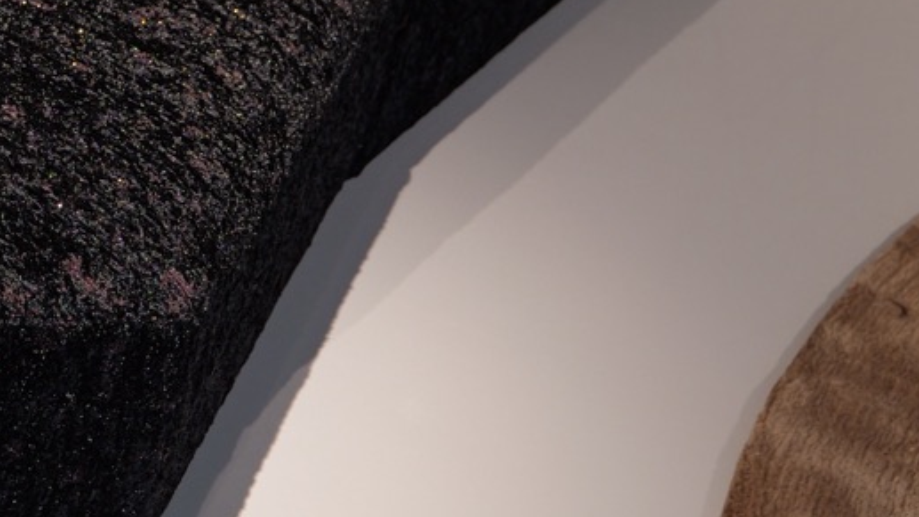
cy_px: -206
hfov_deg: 15.3
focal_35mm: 124
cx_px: -636
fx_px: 3022
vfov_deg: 9.6
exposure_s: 1/40
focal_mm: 34
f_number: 3.2
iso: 400
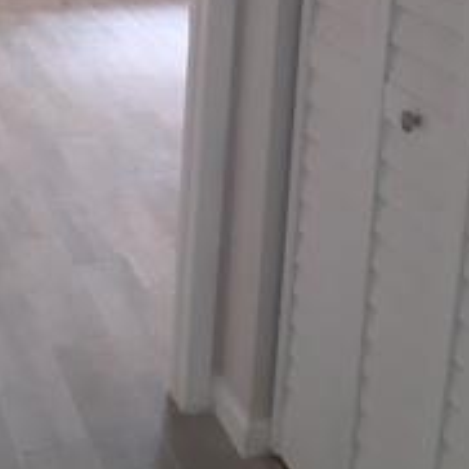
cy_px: -9
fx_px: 1073
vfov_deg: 23.5
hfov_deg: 24.6
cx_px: 258
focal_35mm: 70
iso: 200
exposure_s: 1/60
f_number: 1.9
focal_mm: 3.6
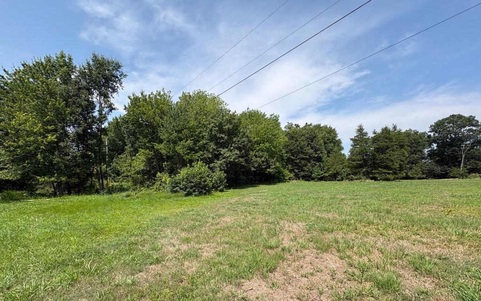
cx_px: 242
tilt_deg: +0.1
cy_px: 181
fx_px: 197
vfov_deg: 74.0
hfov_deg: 101.5
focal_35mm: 15
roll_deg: +1.4
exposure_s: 1/1217
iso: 50
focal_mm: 2.22
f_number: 2.2
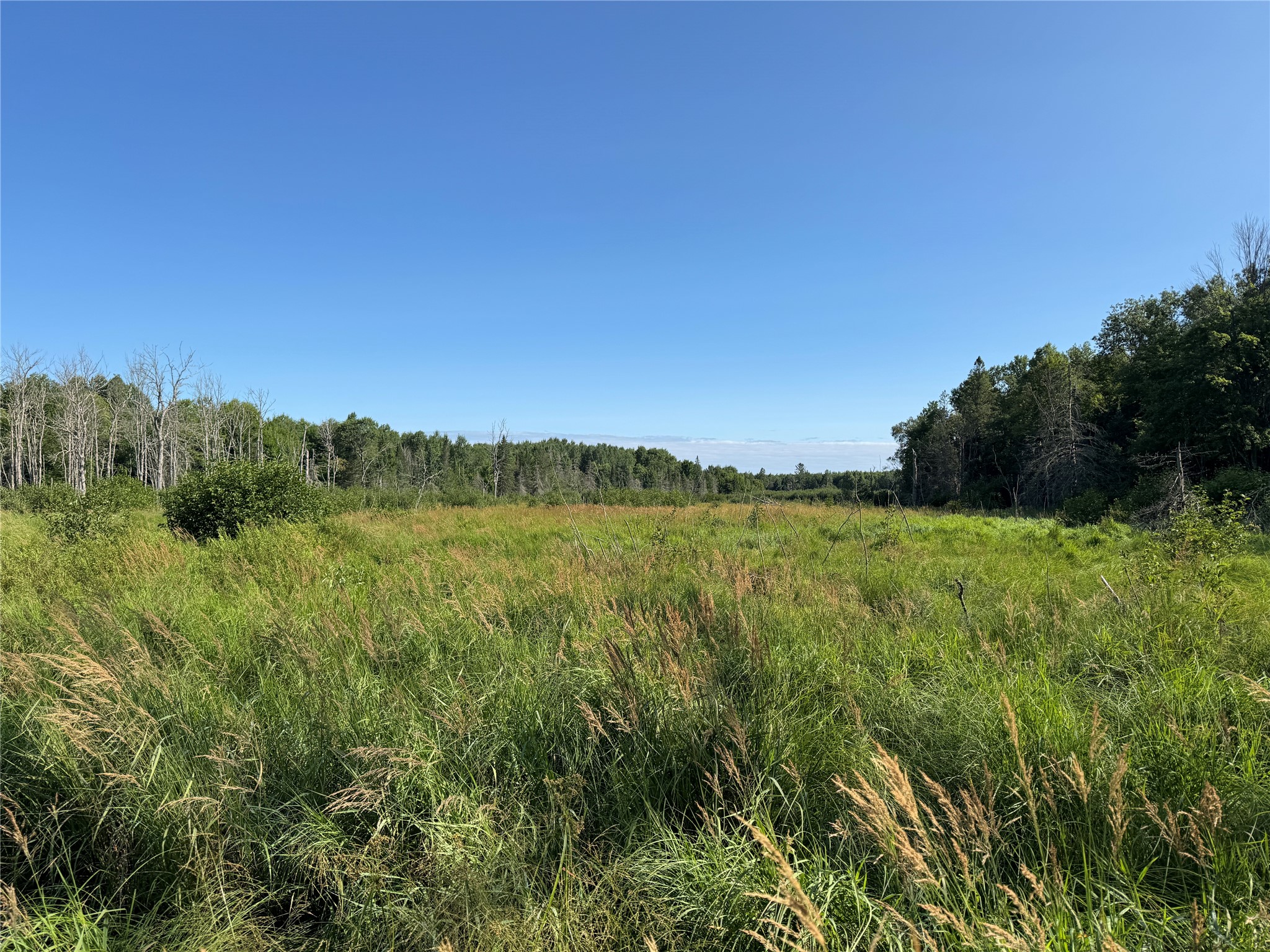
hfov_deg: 71.6
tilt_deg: +1.0
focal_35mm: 24
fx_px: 881
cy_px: 476
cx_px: 635
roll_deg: -0.4
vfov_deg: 56.8
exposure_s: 1/4310
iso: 80
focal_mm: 6.76
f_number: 1.78
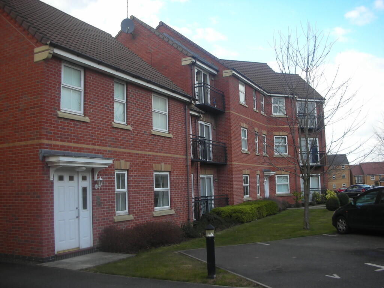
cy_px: 144
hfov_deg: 52.6
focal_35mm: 35
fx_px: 388
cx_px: 192
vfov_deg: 40.7
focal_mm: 5.8
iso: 50
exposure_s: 1/131
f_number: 3
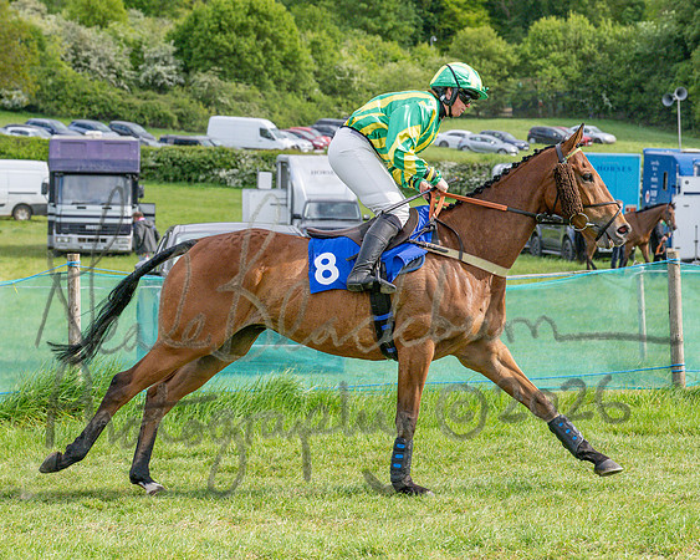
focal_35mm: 129
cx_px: 298
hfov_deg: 14.9
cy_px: 254
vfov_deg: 11.9
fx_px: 2674
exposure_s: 1/2500
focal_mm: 70
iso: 400
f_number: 4.5
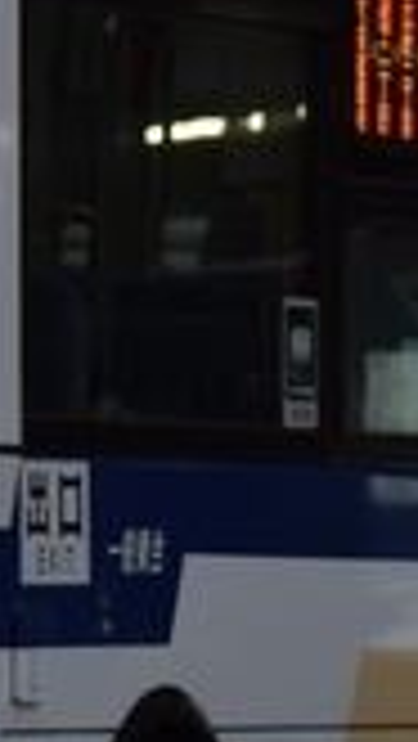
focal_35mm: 800
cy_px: 389
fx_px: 15730
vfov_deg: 2.7
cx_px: -184
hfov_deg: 1.5
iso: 200
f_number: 4.5
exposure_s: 1/80
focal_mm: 105
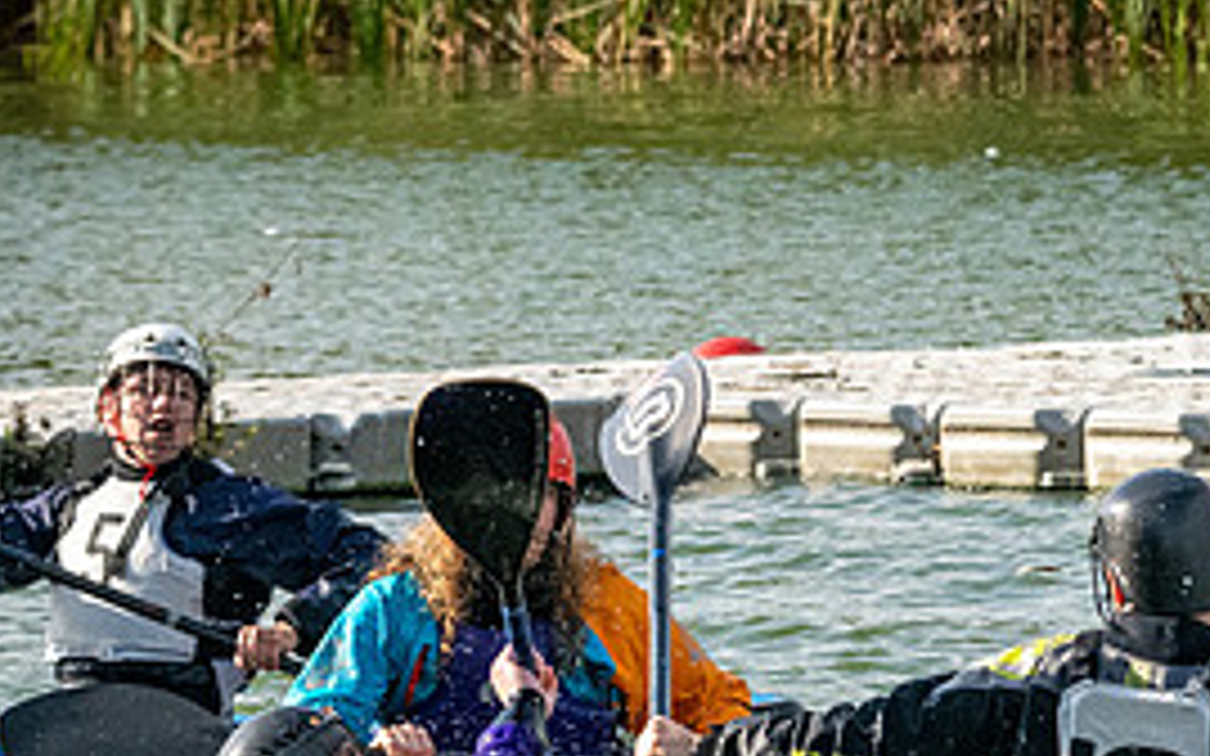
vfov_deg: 2.1
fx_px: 20342
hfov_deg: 3.4
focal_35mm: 617
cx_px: 754
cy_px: 865
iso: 2500
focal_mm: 185
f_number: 10
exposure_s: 1/3200
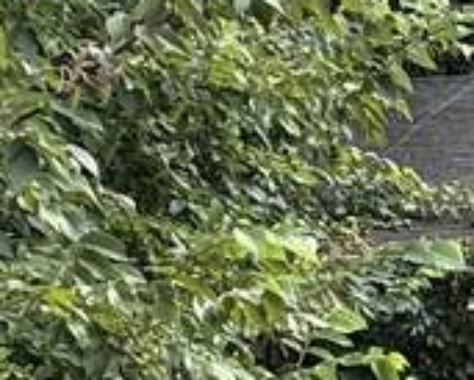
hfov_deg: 15.8
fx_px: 1432
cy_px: 588
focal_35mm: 102
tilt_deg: -3.5
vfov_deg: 14.1
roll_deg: +2.5
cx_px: 879
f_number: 2.2
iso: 50
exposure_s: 1/212
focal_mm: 2.22
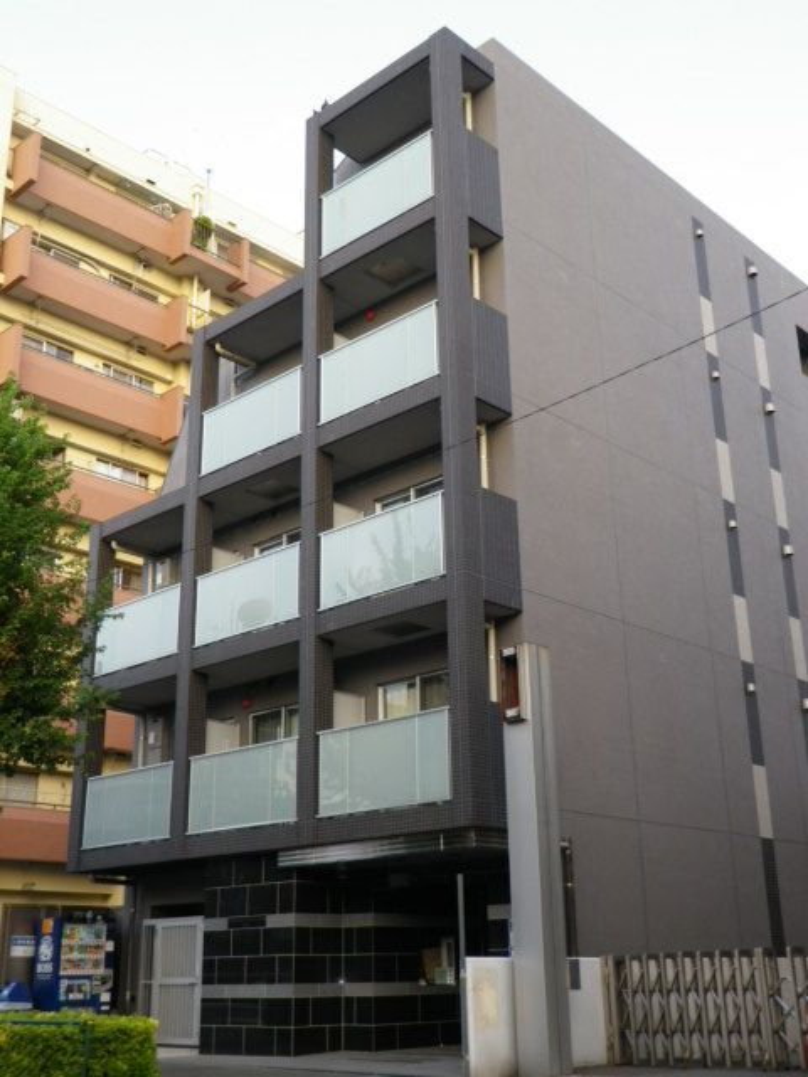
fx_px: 1214
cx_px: 404
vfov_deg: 47.9
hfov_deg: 36.8
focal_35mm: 39
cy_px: 538
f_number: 4
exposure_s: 1/50
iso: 100
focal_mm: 7
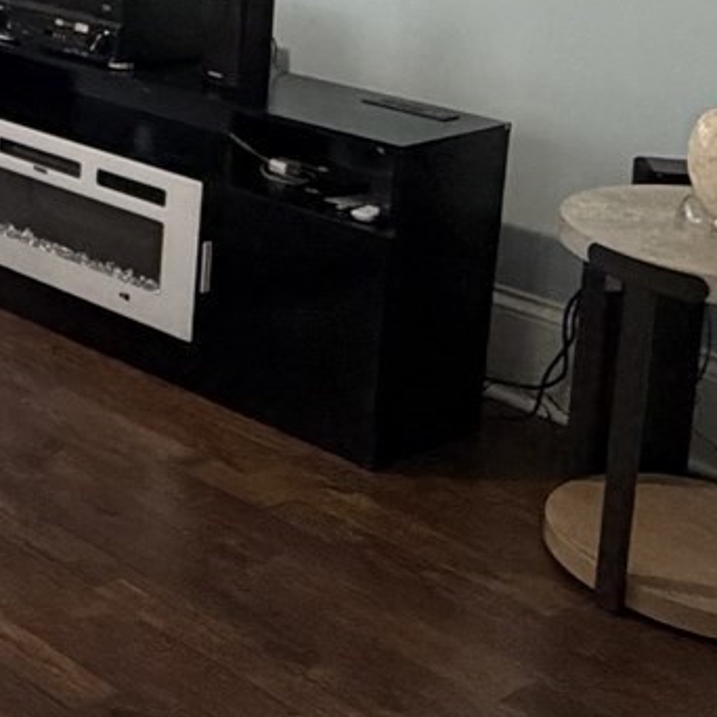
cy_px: -46
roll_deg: -0.1
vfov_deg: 22.2
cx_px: -369
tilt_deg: -8.9
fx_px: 1734
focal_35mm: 74
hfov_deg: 20.0
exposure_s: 1/60
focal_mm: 2.22
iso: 320
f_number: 2.2
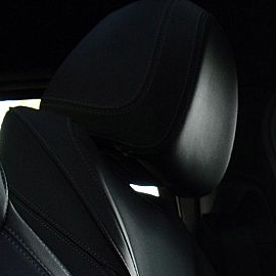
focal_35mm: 138
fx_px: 1245
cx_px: 641
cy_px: 495
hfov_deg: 10.9
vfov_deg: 11.7
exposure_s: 1/60
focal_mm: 18
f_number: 8
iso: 400
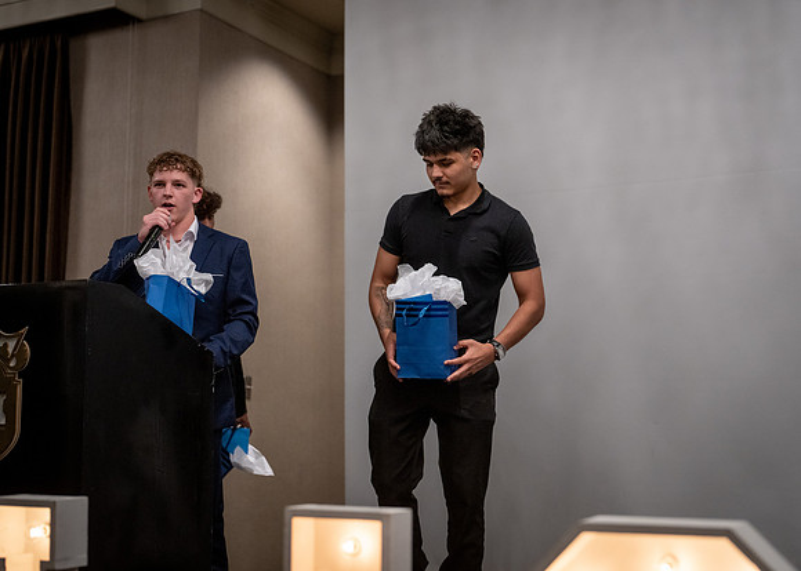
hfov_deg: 36.5
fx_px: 1214
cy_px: 286
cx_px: 400
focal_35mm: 53
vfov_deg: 26.5
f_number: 2
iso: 1600
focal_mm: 50
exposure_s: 1/320
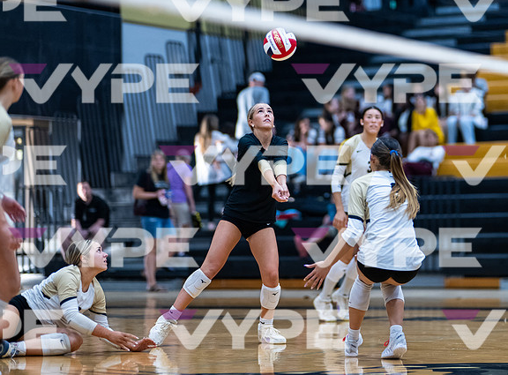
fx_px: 2028
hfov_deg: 14.2
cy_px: 90
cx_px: 373
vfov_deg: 10.5
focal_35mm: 139
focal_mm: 85
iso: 1250
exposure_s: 1/1600
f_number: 1.2
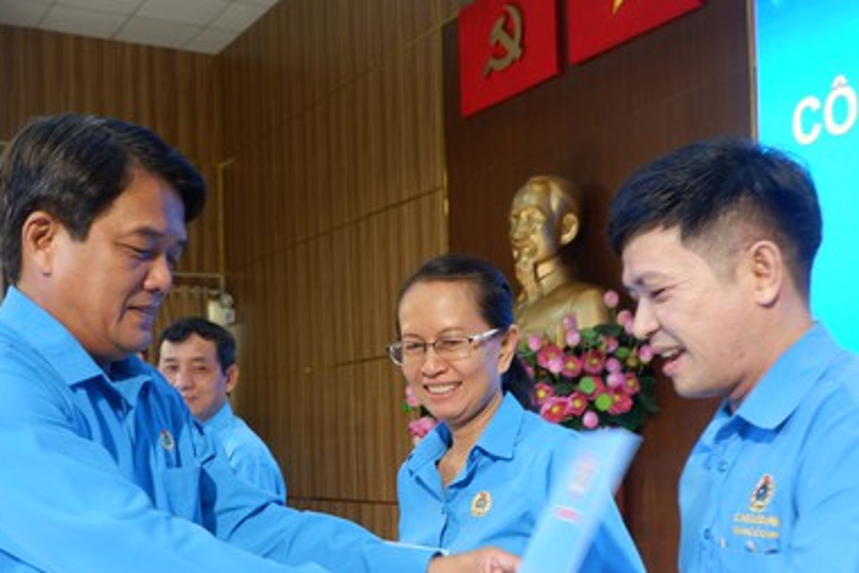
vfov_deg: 28.6
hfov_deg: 42.7
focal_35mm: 46
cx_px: 379
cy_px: 459
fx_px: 1098
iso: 400
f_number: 3.5
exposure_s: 1/34
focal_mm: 16
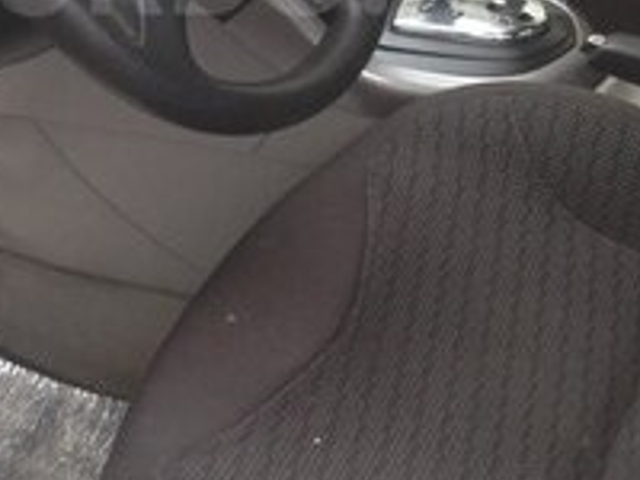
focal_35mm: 109
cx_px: 240
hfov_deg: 18.0
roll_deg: +5.1
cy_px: -34
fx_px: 2015
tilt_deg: -25.4
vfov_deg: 13.3
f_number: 2.4
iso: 50
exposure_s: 1/30
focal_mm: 4.12
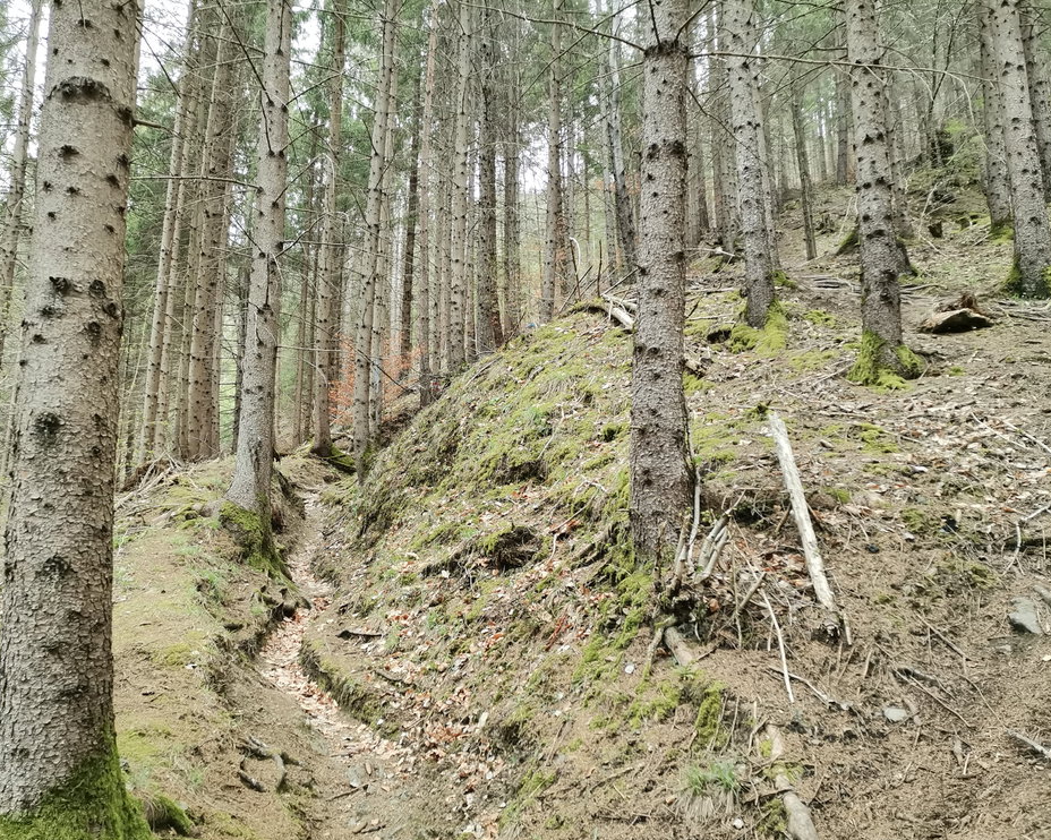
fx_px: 871
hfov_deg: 62.1
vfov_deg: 51.5
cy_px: 426
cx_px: 480
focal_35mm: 28
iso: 160
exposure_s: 1/100
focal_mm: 4.75
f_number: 1.8
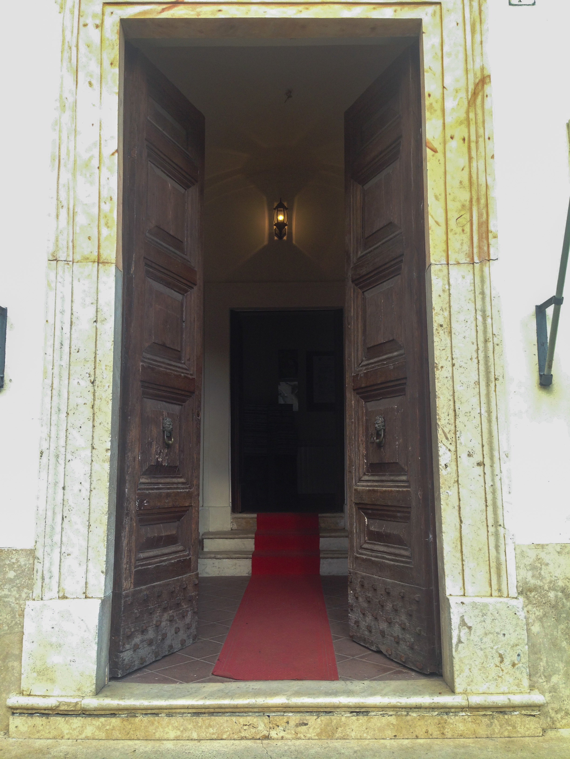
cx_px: 285
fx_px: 725
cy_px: 380
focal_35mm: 33
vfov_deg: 55.4
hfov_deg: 42.9
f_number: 2.4
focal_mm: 4.12
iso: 50
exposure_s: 1/250
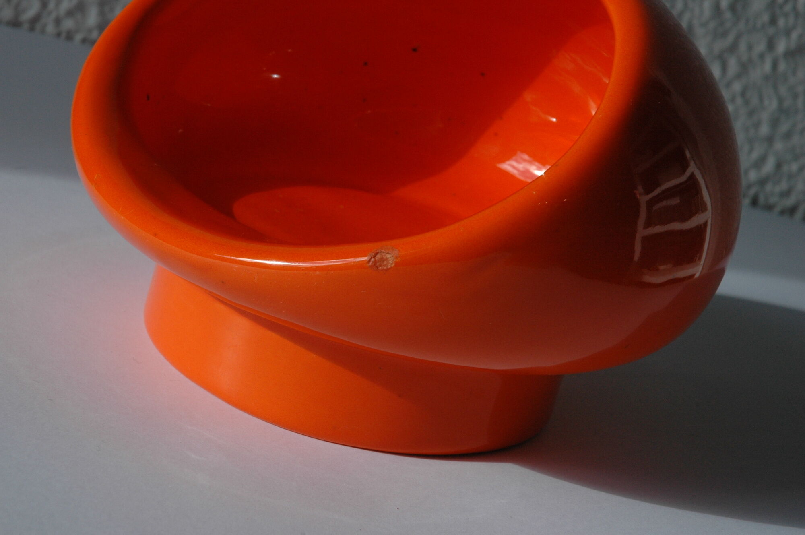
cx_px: 402
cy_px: 268
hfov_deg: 19.5
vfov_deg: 13.0
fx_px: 2345
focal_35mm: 105
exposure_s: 1/125
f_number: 14
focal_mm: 70
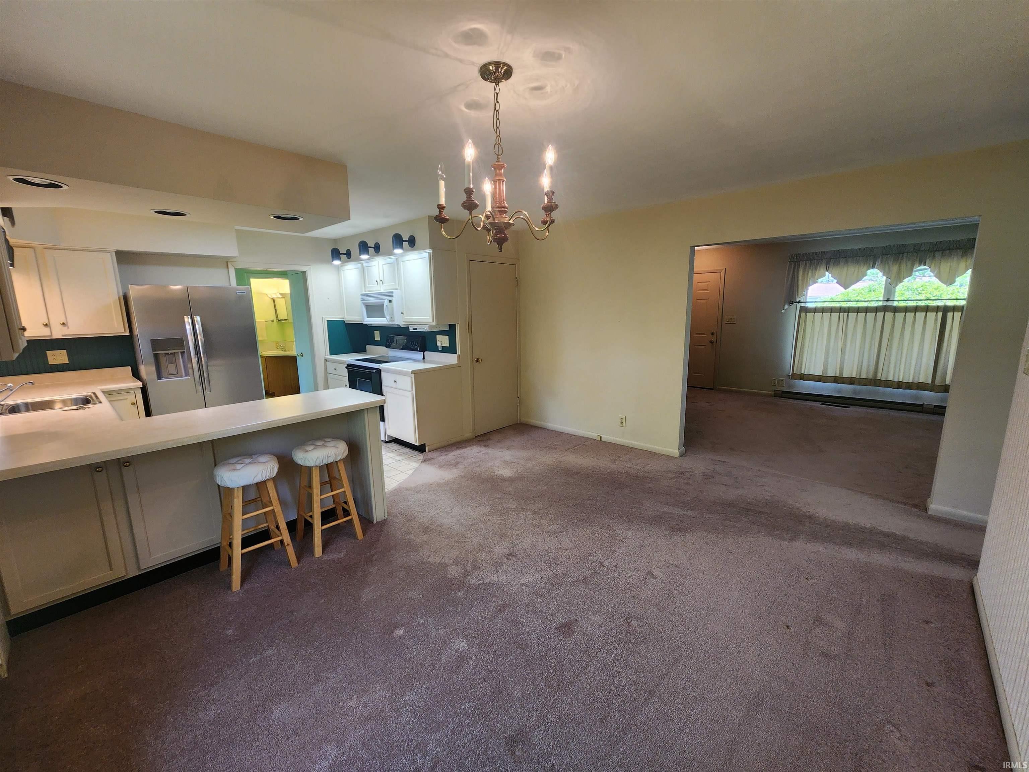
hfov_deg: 106.2
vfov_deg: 89.9
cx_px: 514
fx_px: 386
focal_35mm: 13
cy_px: 386
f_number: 2.2
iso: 160
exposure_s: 1/60
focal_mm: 2.2
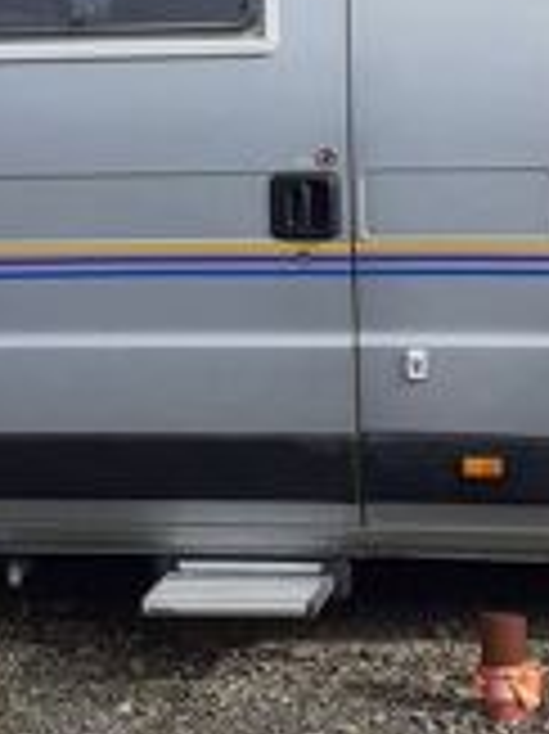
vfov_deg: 17.9
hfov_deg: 13.9
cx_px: 274
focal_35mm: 106
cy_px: -72
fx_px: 2244
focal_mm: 3.6
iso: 40
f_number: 1.9
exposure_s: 1/1802
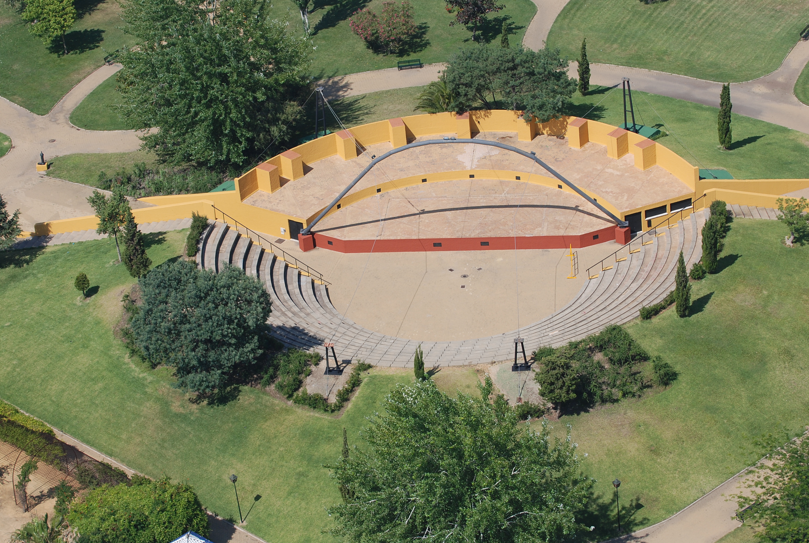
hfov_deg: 15.2
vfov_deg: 10.2
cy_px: 272
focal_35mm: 135
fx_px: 3040
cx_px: 404
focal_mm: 90
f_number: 4
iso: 100
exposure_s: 1/1000
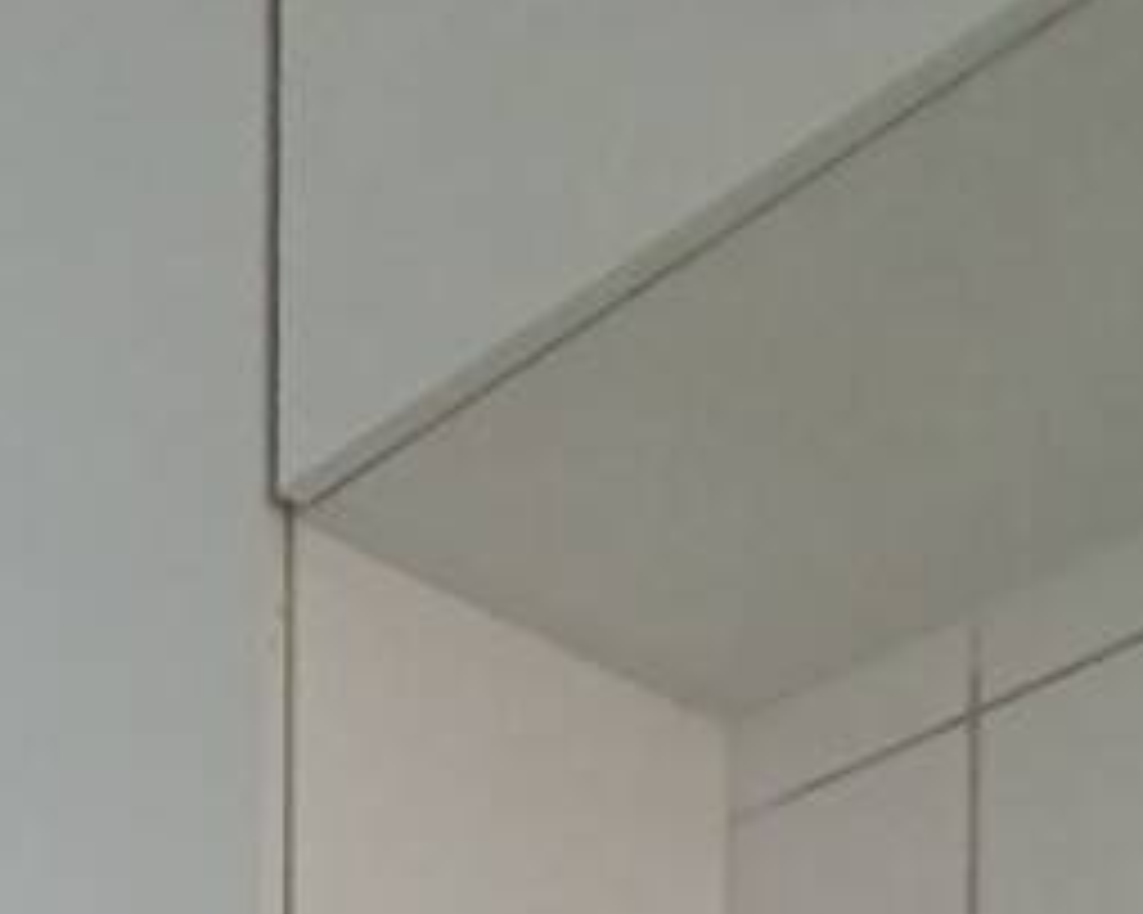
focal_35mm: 72
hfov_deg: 19.9
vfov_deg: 14.7
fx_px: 2435
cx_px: -878
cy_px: 2121
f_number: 2.2
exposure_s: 1/40
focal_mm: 1.8
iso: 320
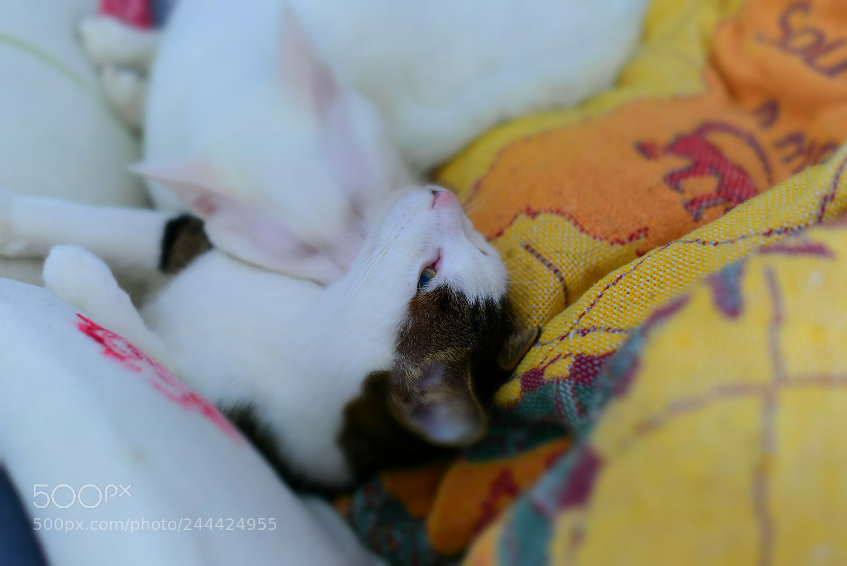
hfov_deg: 39.6
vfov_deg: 27.0
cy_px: 283
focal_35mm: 50
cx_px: 424
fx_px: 1177
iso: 1600
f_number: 2.8
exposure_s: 1/20
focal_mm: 50
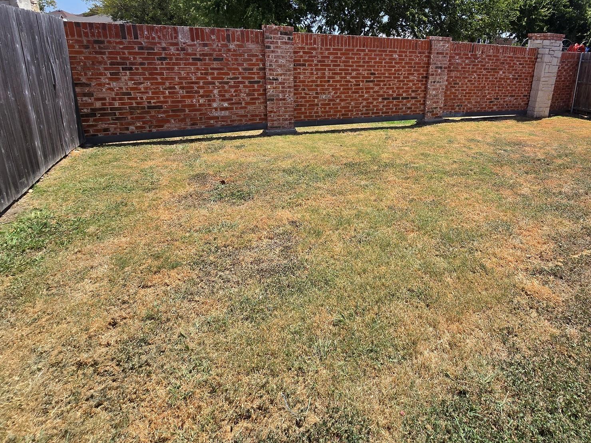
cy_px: 137
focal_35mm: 18
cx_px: 377
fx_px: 307
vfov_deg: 69.0
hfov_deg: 85.7
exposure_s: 1/2198
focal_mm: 2.2
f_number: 2.2
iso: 50
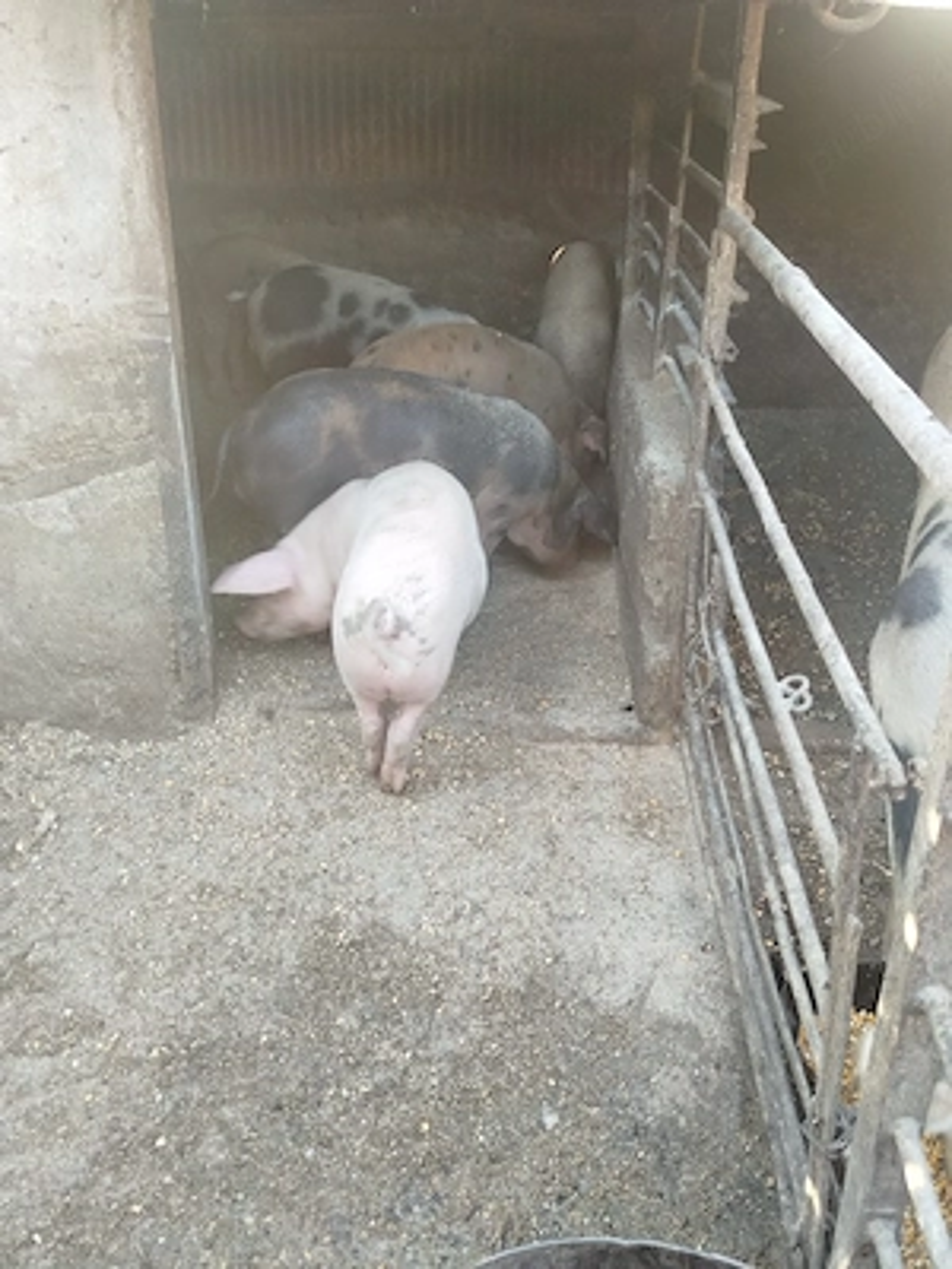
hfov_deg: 45.4
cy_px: 634
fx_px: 1137
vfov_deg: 58.4
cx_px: 476
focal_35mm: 31
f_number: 1.7
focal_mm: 5.31
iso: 160
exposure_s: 1/50
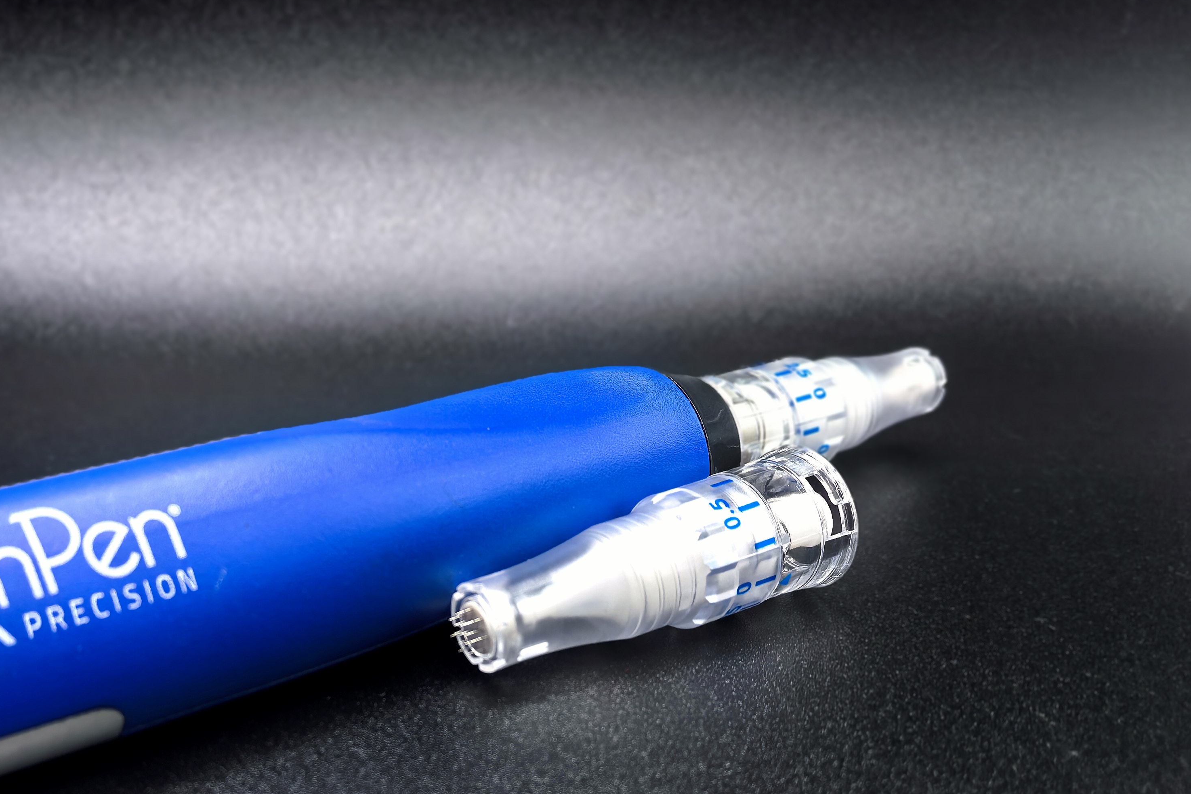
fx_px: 1290
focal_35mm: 39
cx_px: 411
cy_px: 608
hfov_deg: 48.8
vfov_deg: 33.4
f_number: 2
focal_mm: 5.75
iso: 50
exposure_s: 1/228
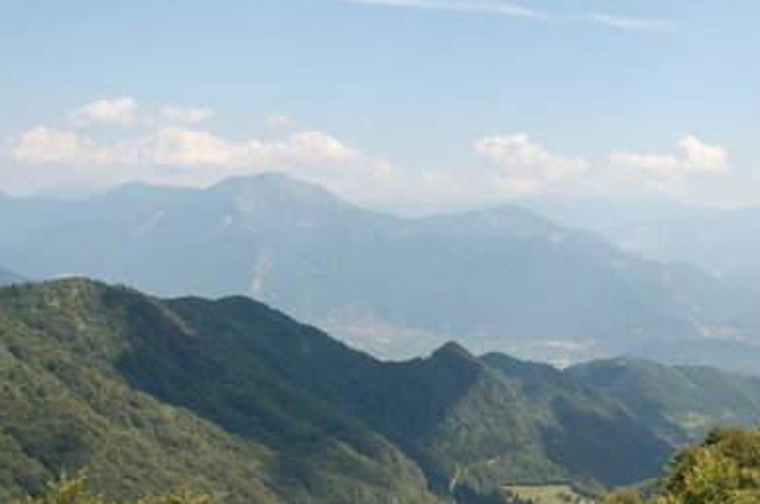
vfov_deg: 31.2
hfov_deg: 46.3
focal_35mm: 42
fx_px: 885
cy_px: 382
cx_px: 445
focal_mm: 18
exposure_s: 1/250
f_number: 10
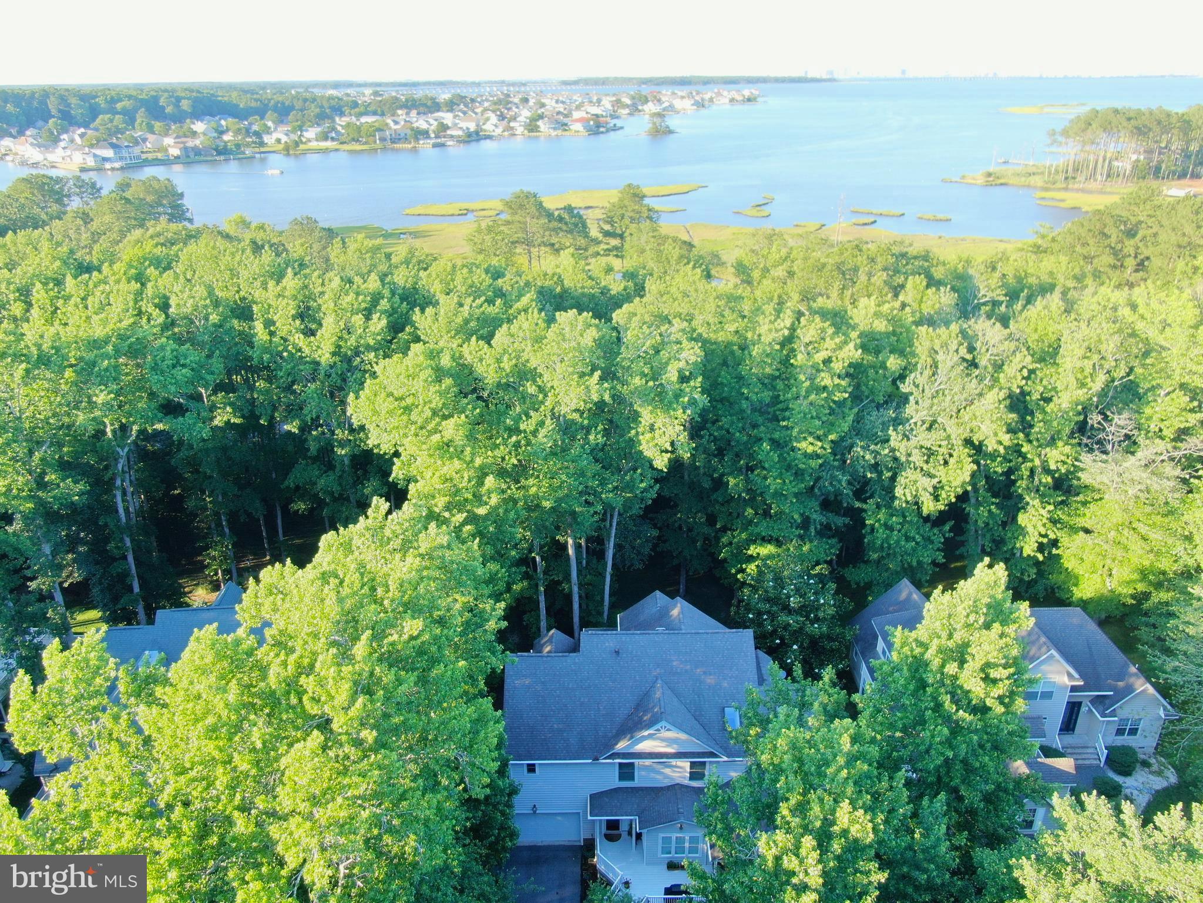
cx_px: 602
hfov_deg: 71.6
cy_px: 452
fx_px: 834
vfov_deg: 56.8
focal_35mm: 24
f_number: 2.8
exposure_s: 1/50
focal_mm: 4.39
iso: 100
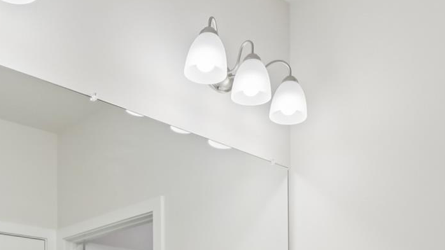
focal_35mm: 46
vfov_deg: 21.7
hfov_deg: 44.4
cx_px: 185
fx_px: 543
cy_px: 376
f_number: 8
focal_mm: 10
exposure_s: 1/30
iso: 200
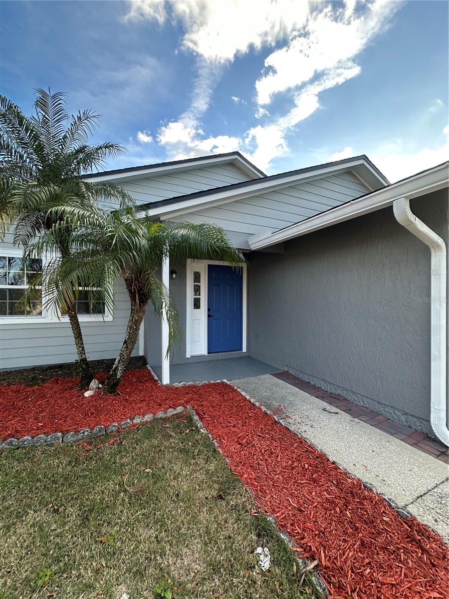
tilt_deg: +0.1
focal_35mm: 14
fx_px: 242
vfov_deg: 102.1
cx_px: 224
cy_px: 300
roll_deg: -1.0
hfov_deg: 85.7
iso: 40
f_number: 2.2
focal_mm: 2.22
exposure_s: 1/175
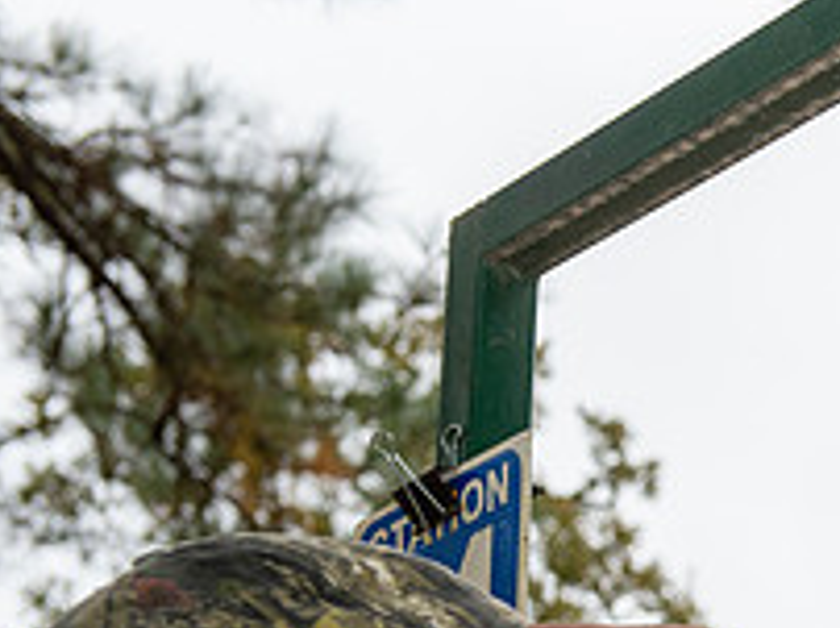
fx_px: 3345
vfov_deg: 10.6
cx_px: 1123
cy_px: 661
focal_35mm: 138
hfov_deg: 13.7
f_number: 6.3
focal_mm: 50
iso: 320
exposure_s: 1/250
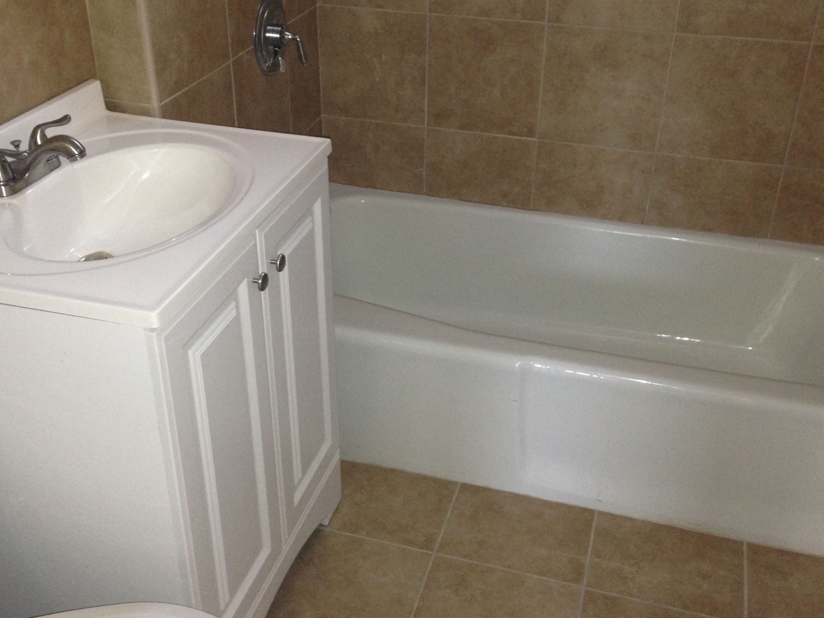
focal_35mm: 42
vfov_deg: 34.3
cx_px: 420
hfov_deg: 44.8
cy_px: 276
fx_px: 1000
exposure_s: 1/17
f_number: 2.4
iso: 200
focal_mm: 4.12
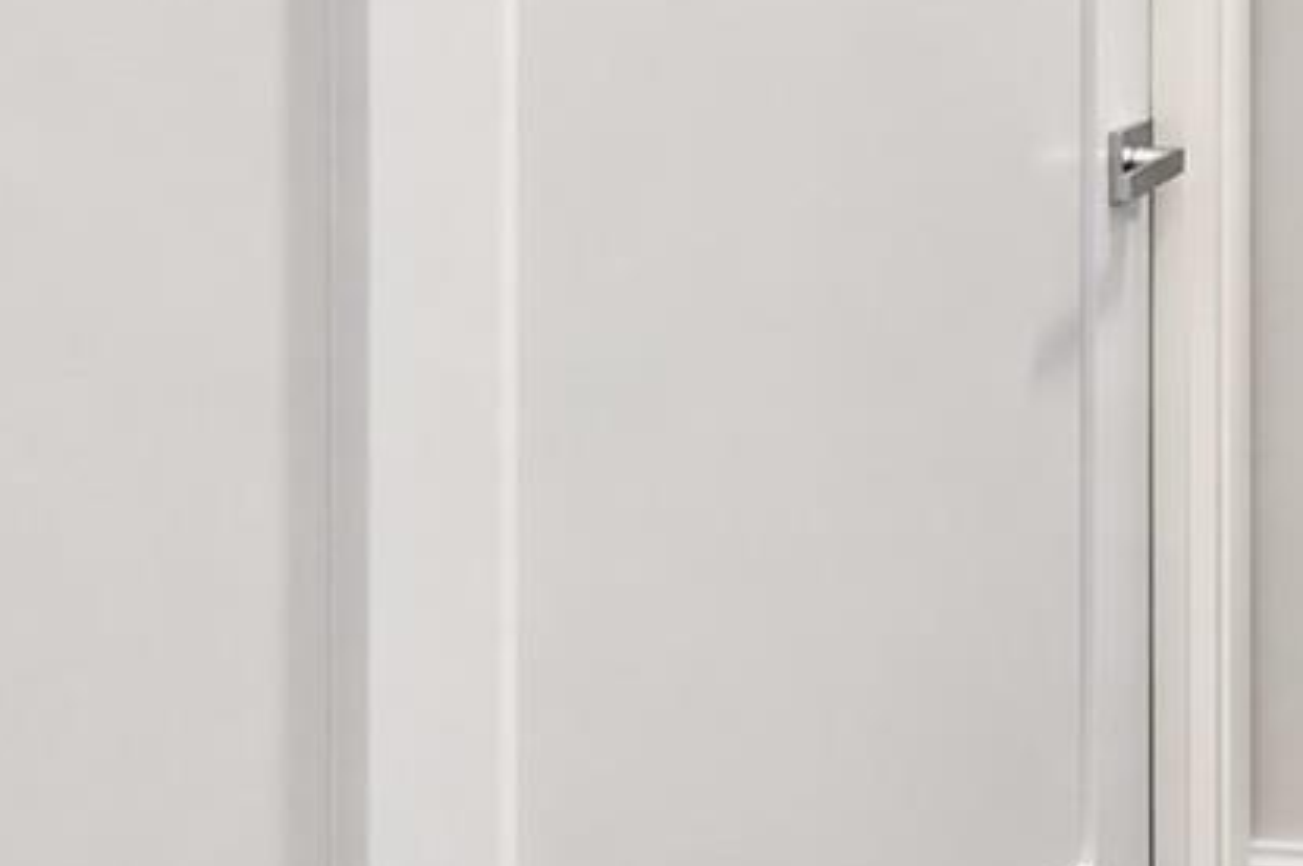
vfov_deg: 31.5
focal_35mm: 37
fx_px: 1338
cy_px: -104
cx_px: 1520
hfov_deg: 39.4
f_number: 8
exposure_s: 1/60
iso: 1250
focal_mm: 10
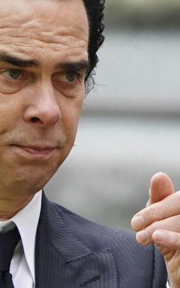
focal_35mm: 1697
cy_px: 437
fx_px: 13320
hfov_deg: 0.8
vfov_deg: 1.2
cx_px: -23
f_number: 4
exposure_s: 1/1000
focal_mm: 400
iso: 1000
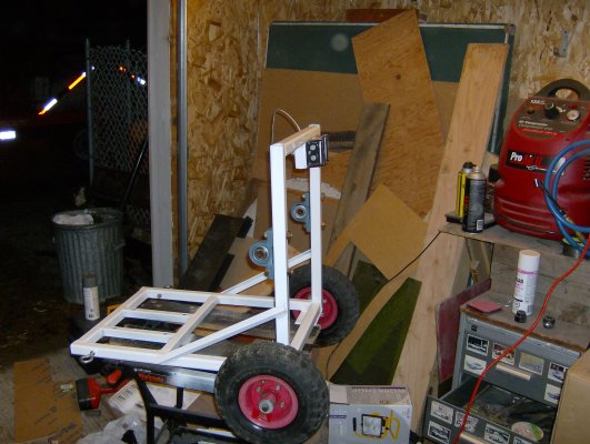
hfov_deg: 51.3
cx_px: 295
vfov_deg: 39.8
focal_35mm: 36
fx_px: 615
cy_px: 222
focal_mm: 6
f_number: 2.8
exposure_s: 1/60
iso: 200
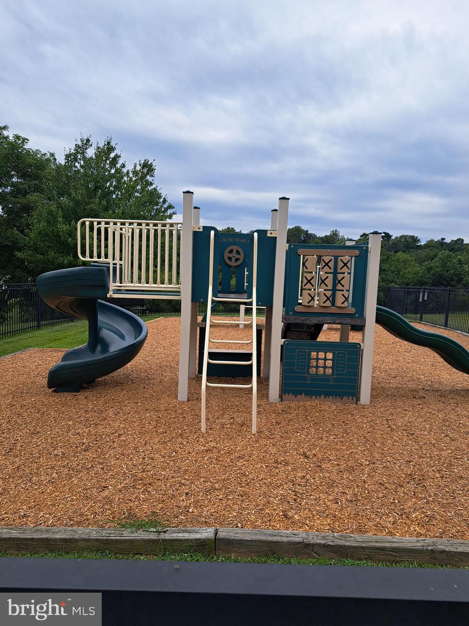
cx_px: 234
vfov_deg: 71.6
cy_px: 313
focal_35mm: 24
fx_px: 434
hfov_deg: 56.8
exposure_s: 1/544
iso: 50
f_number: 1.8
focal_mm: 5.23
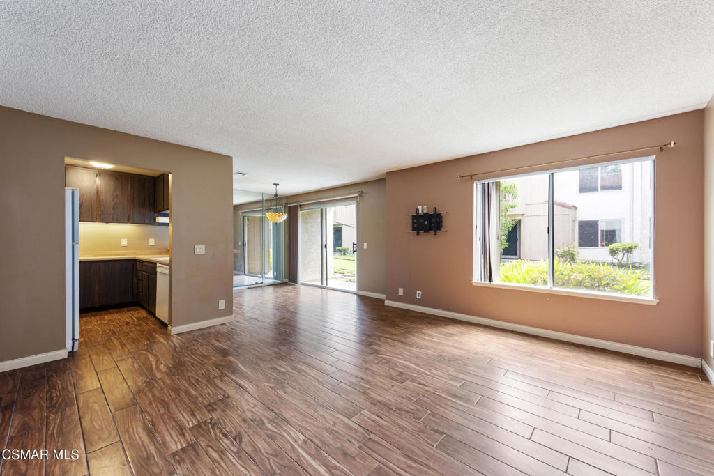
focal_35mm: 14
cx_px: 357
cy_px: 238
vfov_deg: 81.2
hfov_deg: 104.2
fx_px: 278
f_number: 9.5
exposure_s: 1/4
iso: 800
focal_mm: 14
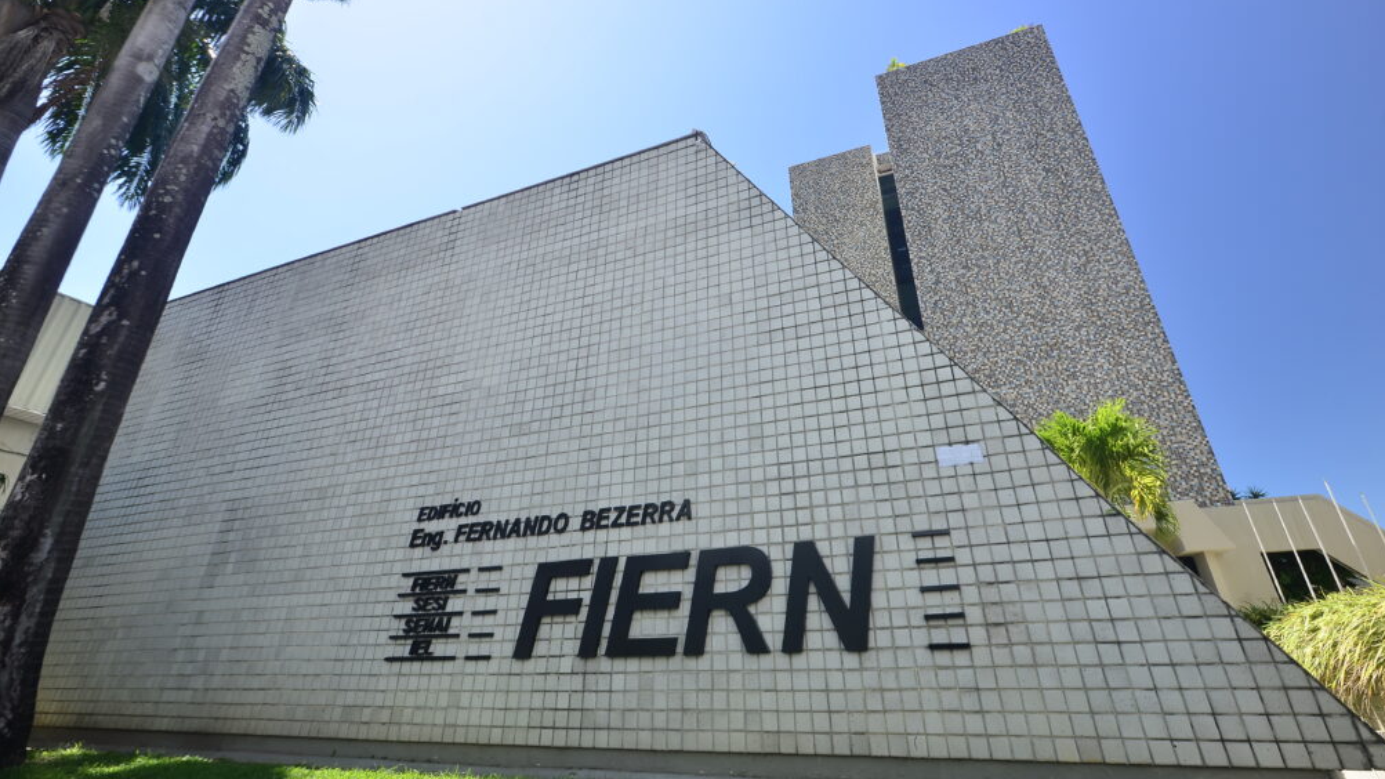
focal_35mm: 16
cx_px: 706
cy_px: 319
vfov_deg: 66.5
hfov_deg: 99.4
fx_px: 588
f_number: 8
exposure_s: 1/25
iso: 100
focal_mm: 10
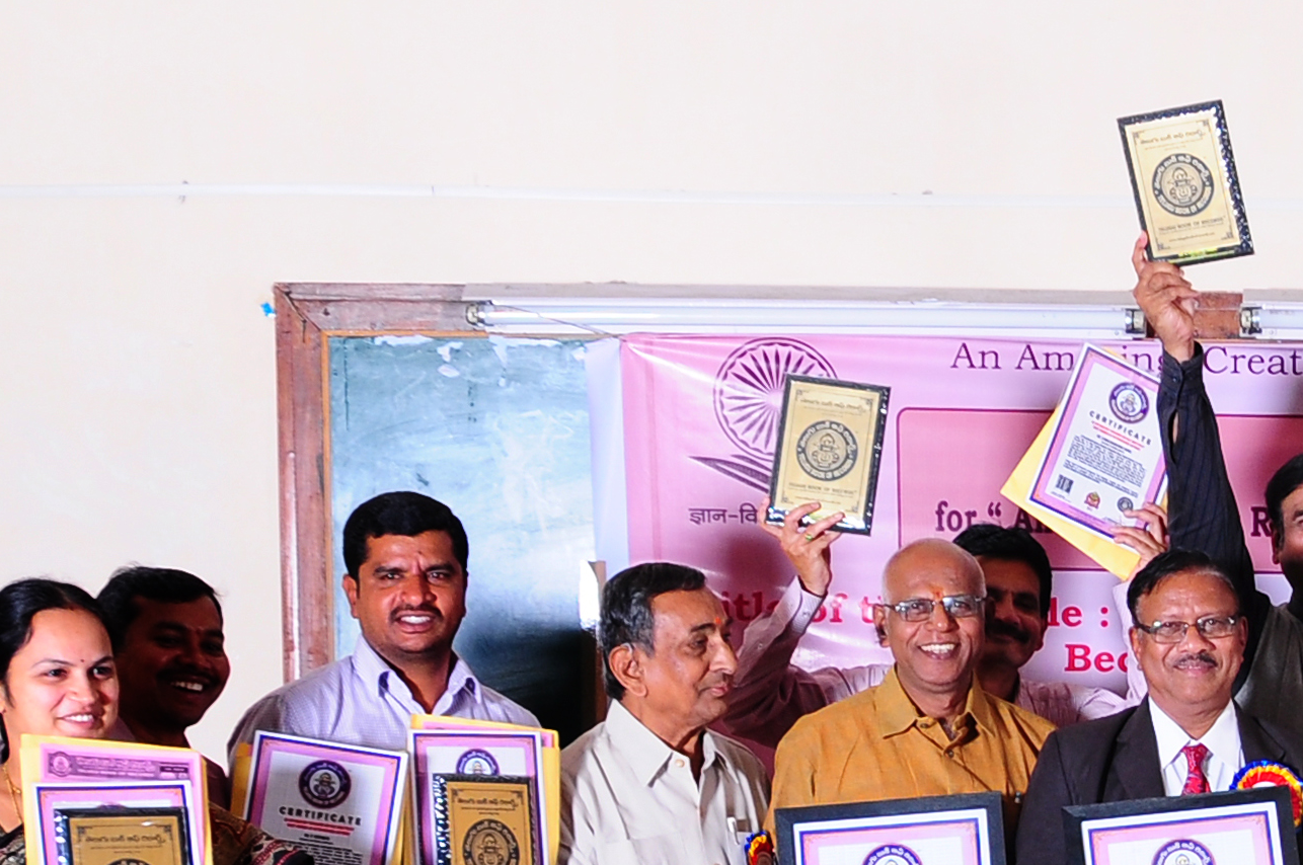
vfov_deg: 14.4
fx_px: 3253
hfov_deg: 20.6
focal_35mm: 90
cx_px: 1706
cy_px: 1165
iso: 200
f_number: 5
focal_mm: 18
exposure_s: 1/40
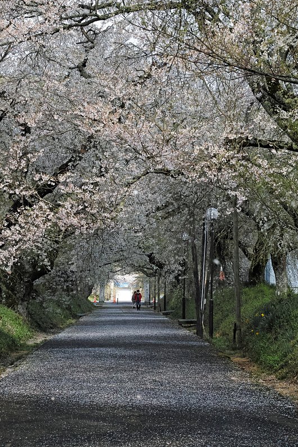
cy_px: 253
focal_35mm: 120
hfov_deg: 11.4
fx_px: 1491
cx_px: 111
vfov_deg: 17.1
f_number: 8
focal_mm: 70
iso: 400
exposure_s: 1/500
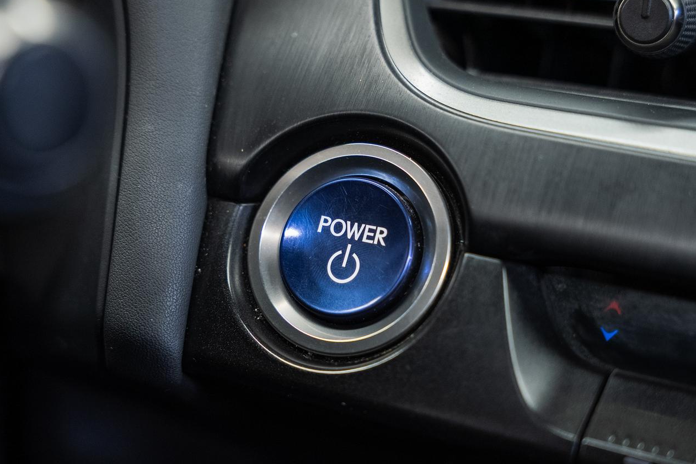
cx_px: 357
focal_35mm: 69
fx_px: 1334
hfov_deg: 29.2
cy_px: 239
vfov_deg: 19.7
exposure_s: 1/40
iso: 1000
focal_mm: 51.2
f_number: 3.5
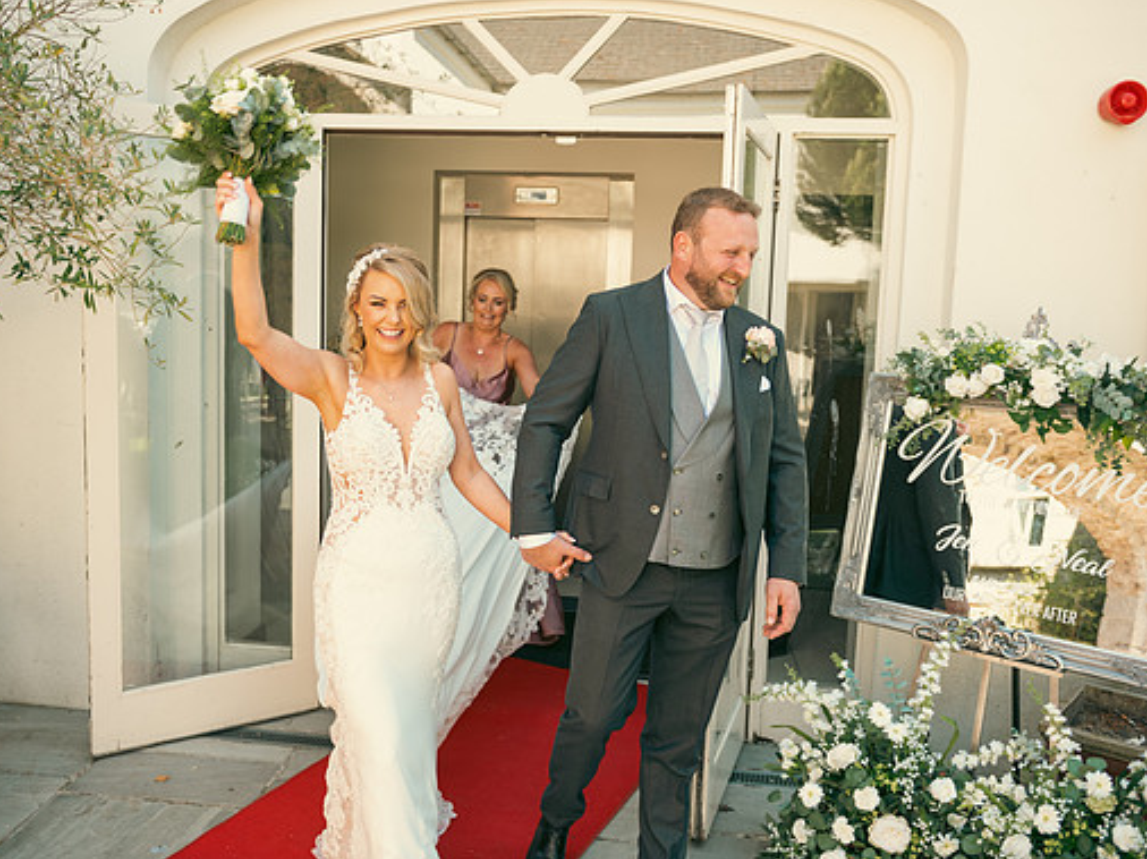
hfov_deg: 56.8
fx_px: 1060
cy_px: 427
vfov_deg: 44.1
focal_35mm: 32
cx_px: 533
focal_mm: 29
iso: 160
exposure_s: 1/160
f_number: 3.5
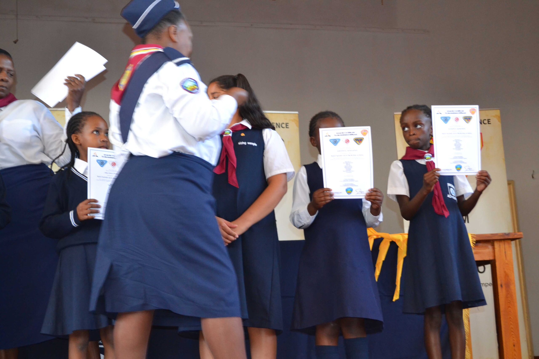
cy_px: 180
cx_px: 270
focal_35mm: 57
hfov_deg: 35.1
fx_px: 853
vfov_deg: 23.8
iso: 1400
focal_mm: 38
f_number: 5
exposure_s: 1/60
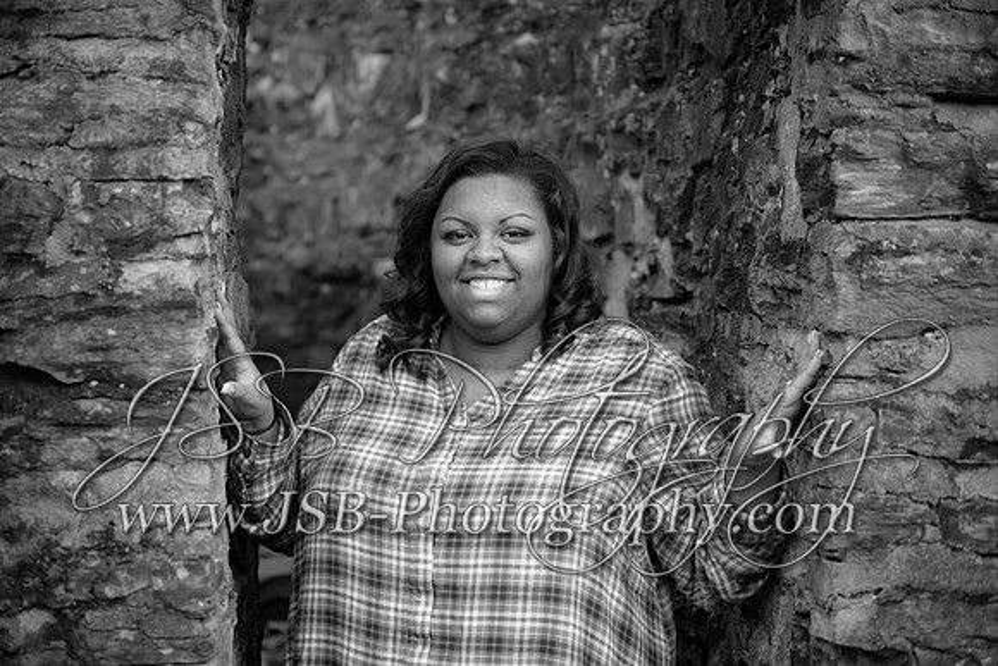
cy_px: 333
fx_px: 1941
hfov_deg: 28.8
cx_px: 499
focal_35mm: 70
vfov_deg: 19.5
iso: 200
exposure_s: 1/125
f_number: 2.8
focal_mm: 70
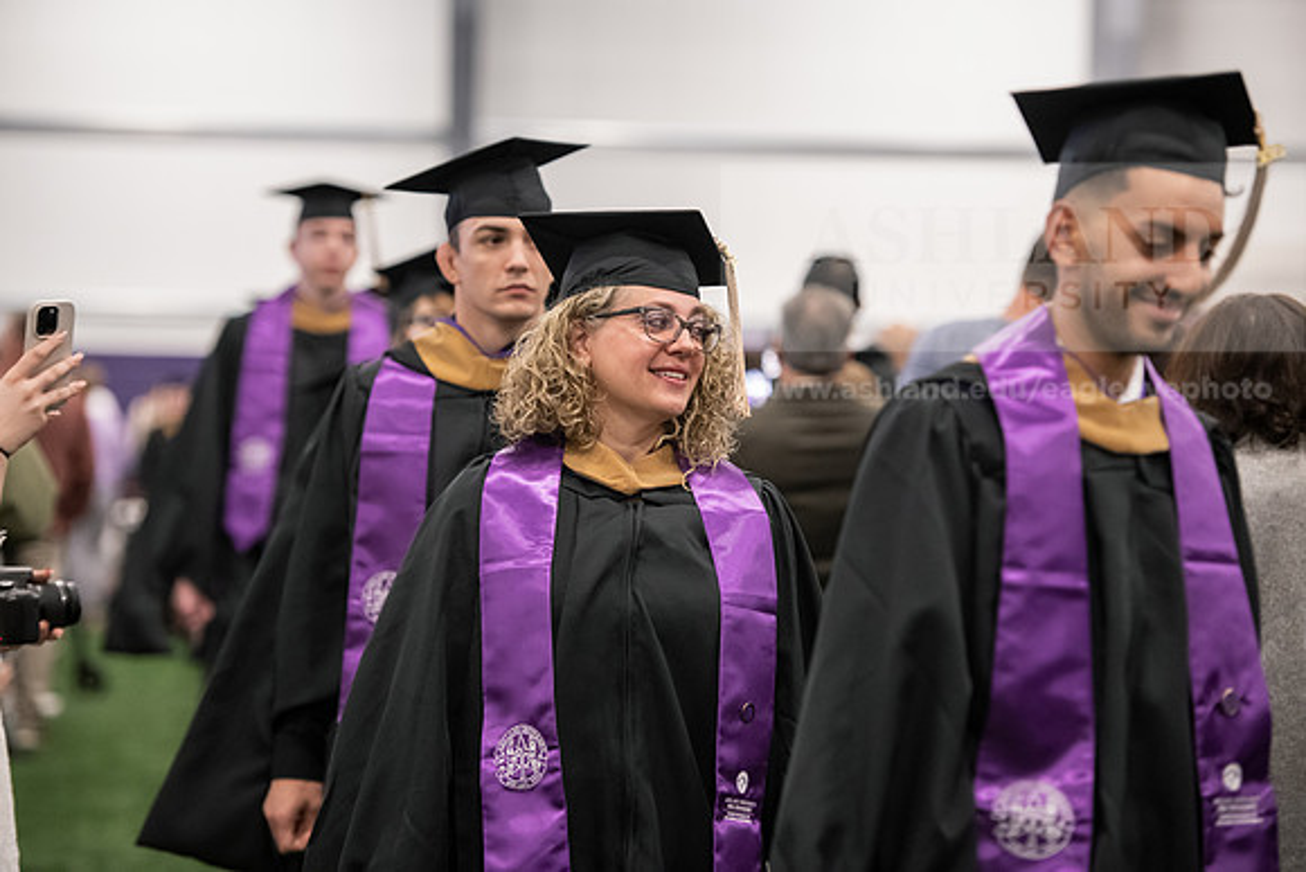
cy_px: 436
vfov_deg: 10.6
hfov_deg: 15.8
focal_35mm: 130
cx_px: 653
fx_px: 4717
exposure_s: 1/200
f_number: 3.2
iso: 3200
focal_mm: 130
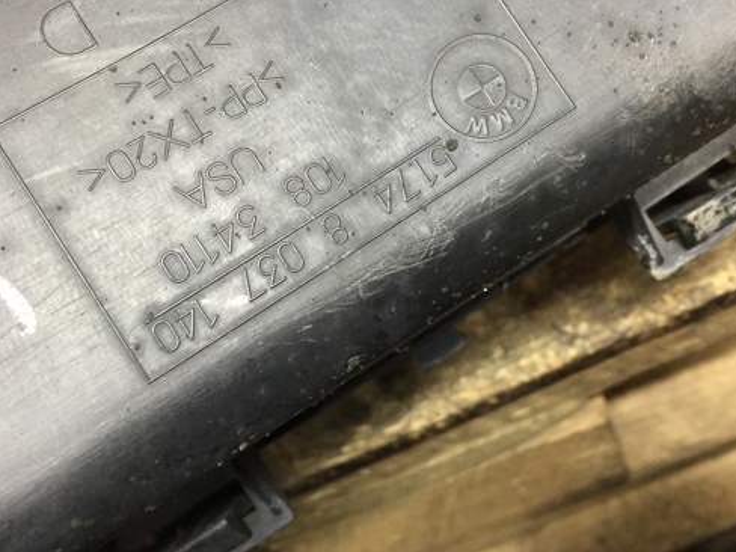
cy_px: 240
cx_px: 336
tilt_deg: -57.0
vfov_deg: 37.7
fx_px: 808
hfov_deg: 48.9
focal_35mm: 38
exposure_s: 1/33
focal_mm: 4.15
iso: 160
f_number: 2.2
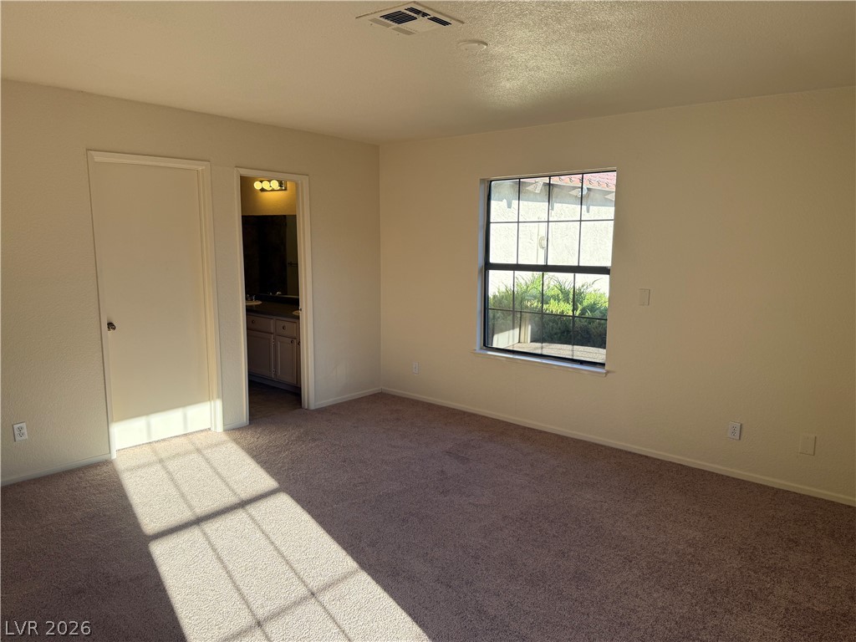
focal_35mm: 24
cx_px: 428
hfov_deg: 71.6
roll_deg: -0.9
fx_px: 593
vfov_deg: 56.8
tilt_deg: -8.7
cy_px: 321
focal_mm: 6.76
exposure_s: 1/788
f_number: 1.78
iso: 100
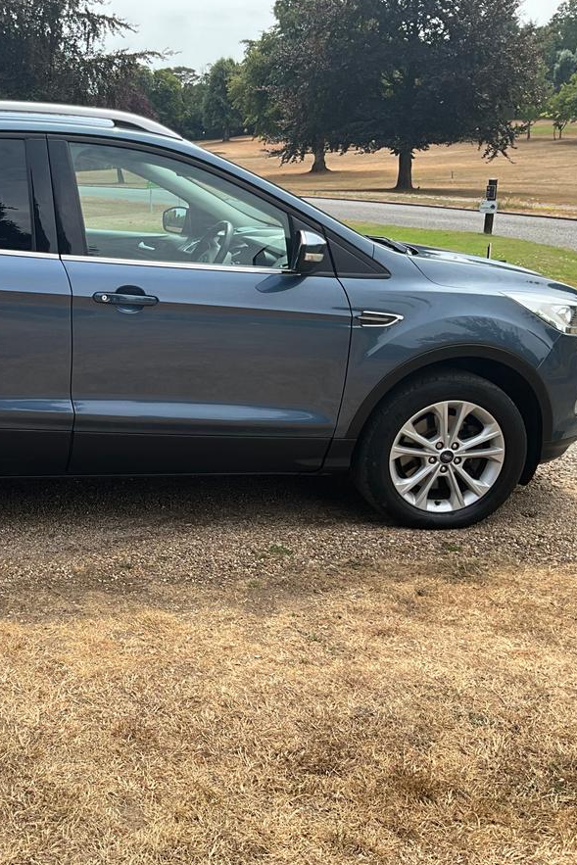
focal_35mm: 41
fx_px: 985
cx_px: 58
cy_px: 433
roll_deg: +2.0
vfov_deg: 47.4
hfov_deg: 31.1
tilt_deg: -17.5
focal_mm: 3
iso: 25
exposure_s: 1/929
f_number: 1.8
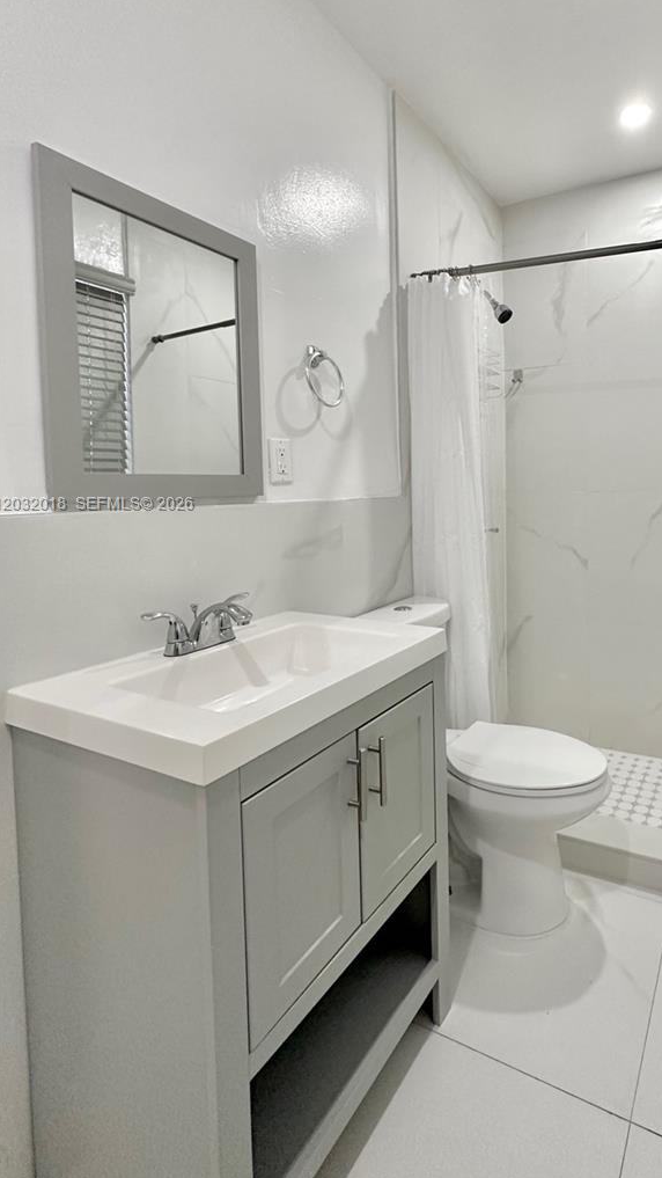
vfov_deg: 92.1
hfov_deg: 57.8
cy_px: 505
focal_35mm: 18
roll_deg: +0.6
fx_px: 562
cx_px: 500
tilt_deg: -1.8
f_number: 2.2
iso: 250
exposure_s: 1/120
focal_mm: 2.22
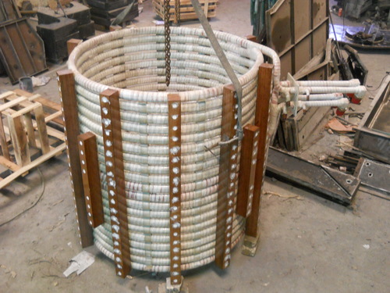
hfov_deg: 45.8
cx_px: 195
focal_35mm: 41
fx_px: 462
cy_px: 146
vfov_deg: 35.1
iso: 400
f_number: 3.1
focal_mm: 6.72
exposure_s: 1/40
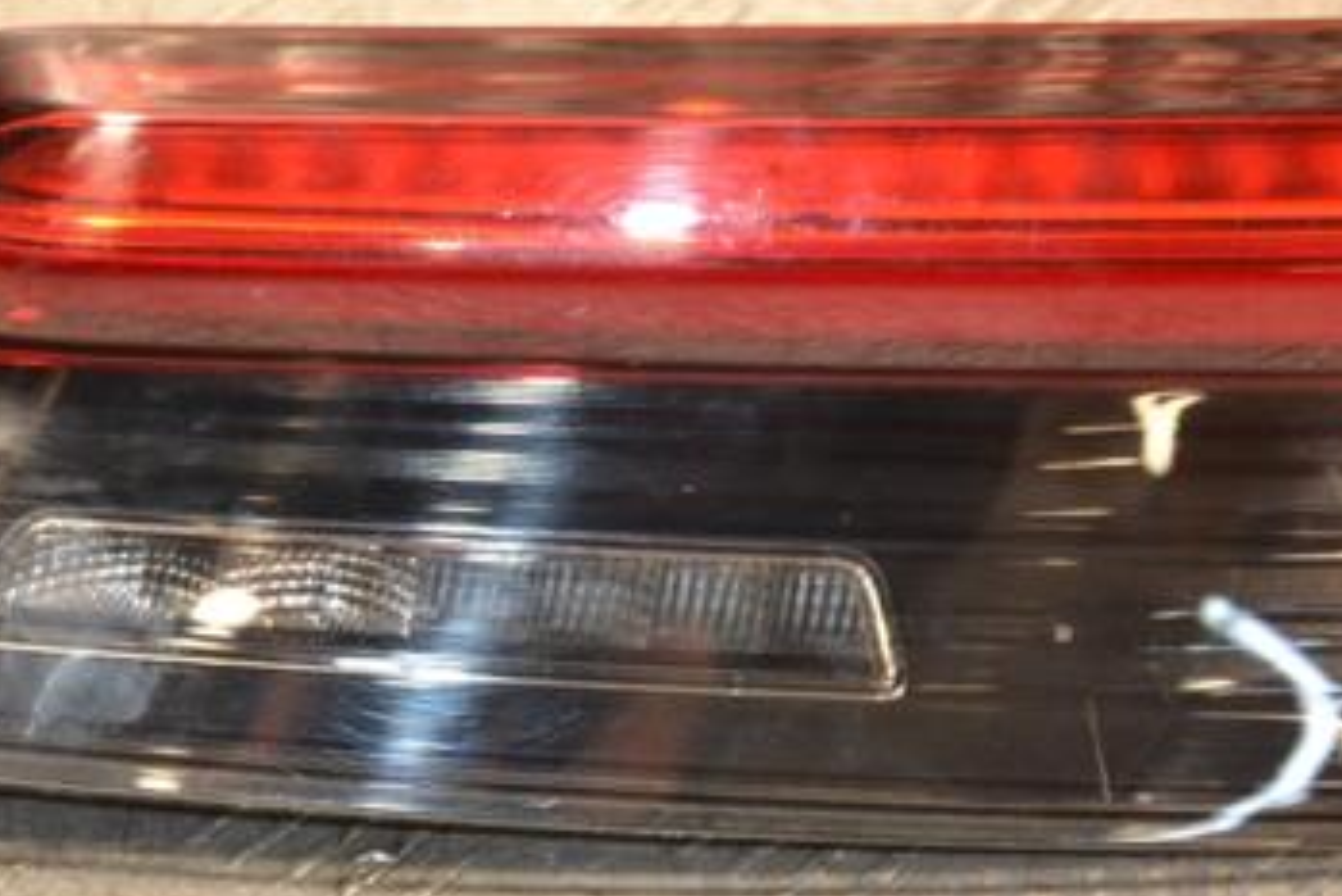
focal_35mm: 170
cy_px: 404
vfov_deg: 8.1
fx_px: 6340
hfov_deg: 12.1
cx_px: 631
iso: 800
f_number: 5.3
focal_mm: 66
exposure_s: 1/60
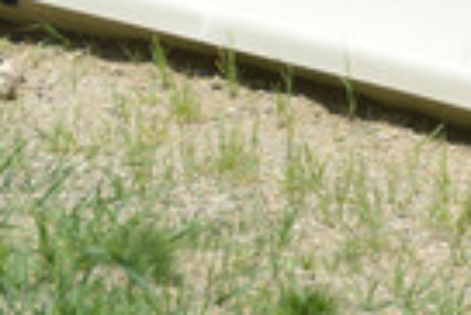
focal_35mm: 574
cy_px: 133
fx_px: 7518
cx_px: 668
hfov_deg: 3.6
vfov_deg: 2.4
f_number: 6.3
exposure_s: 1/1250
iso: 400
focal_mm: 195
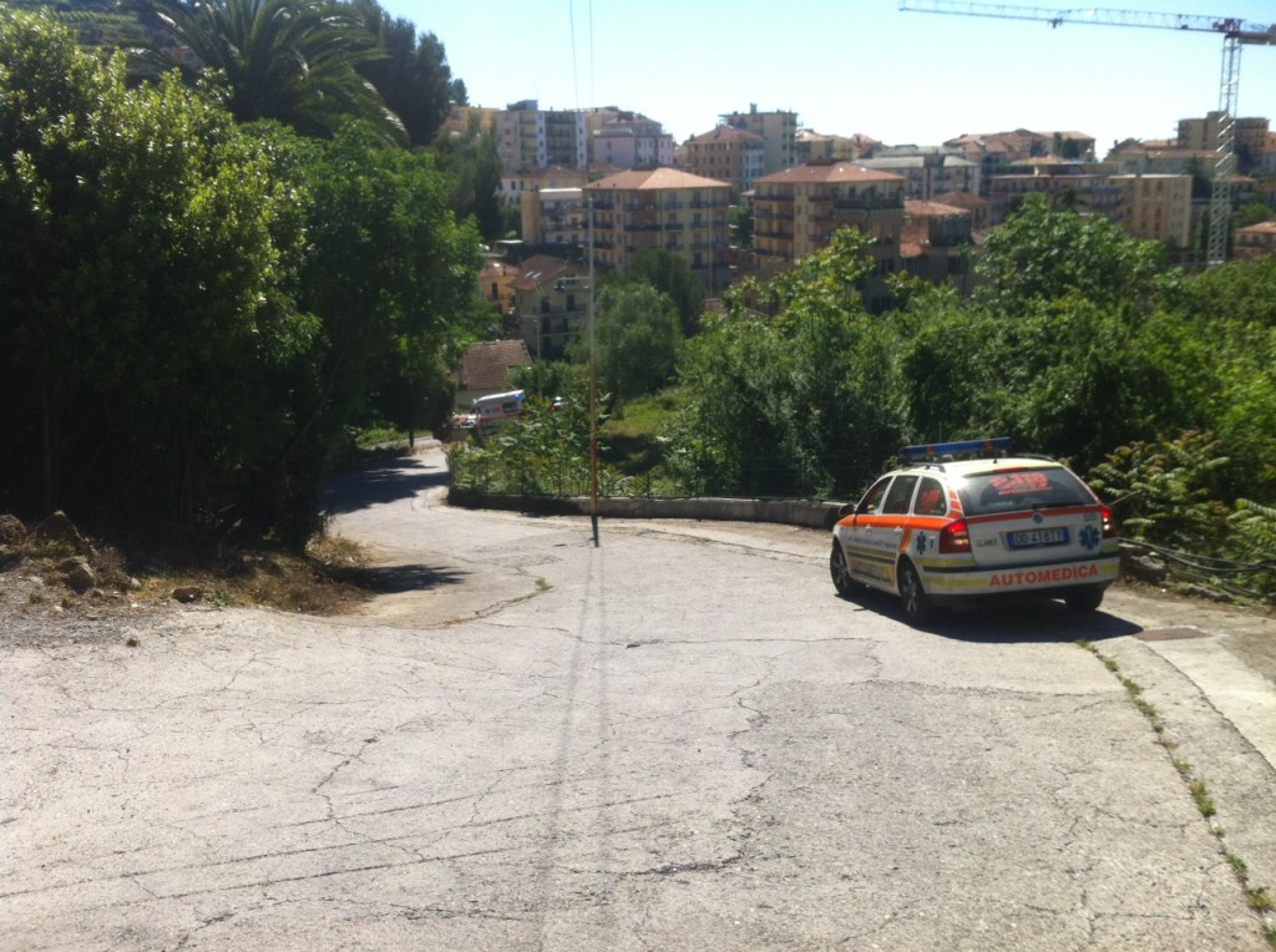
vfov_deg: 40.6
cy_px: 476
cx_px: 638
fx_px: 1288
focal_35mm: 35
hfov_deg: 52.7
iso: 80
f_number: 2.8
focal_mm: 3.85
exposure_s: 1/1183
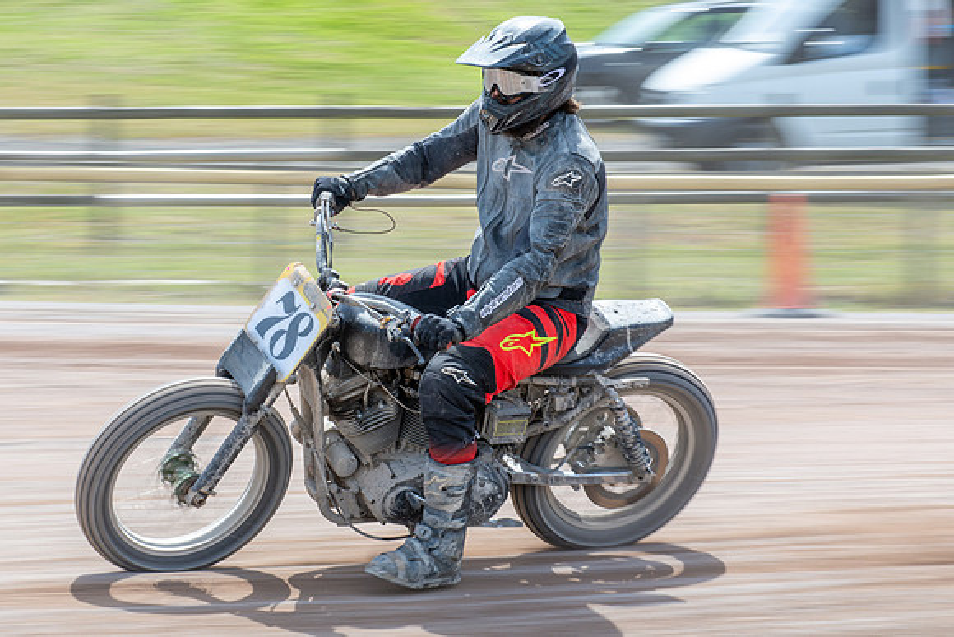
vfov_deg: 9.8
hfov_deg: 14.7
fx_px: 3694
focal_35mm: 139
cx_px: 298
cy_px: 324
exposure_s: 1/160
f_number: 8
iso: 160
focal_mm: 66
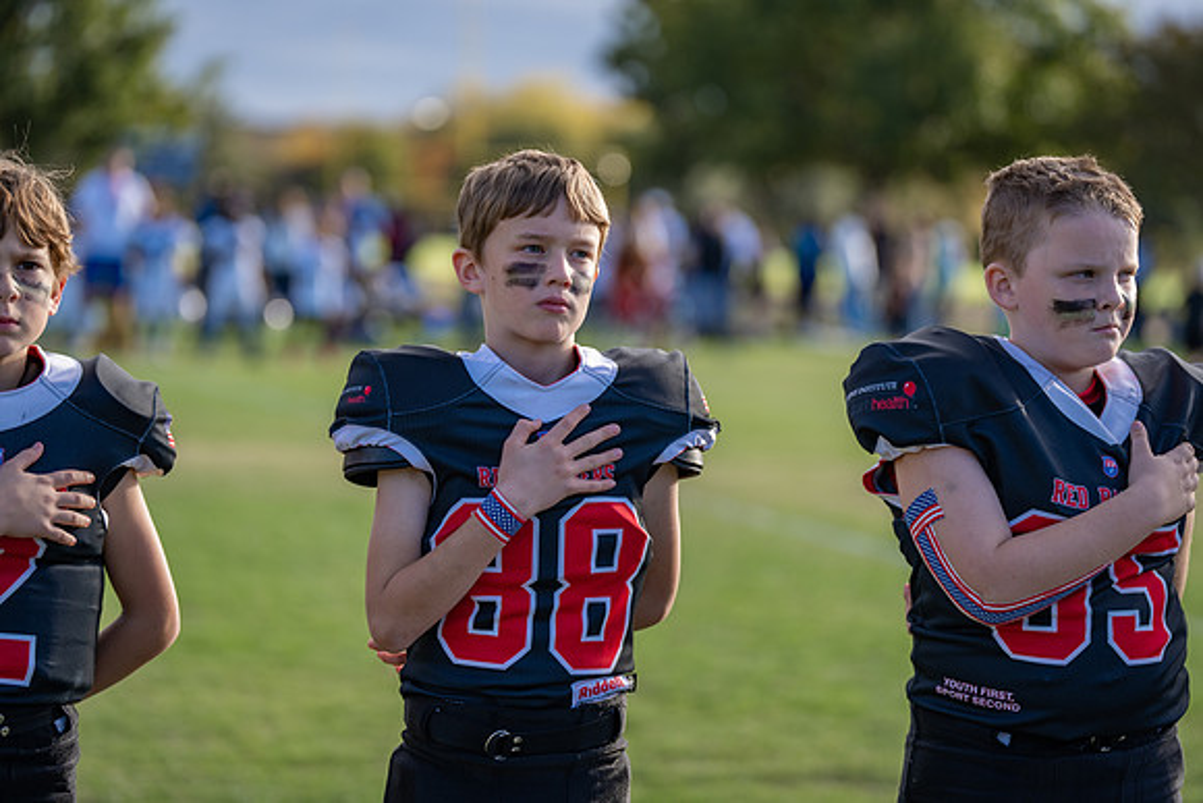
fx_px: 3710
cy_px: 402
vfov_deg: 12.3
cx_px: 602
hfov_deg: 18.4
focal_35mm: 111
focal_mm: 111
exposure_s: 1/640
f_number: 2.8
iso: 100
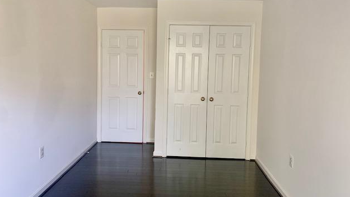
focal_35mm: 29
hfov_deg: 66.0
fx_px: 269
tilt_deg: -4.1
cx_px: 174
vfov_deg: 40.1
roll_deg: -0.8
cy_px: 86
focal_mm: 4.25
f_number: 1.8
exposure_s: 1/60
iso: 250
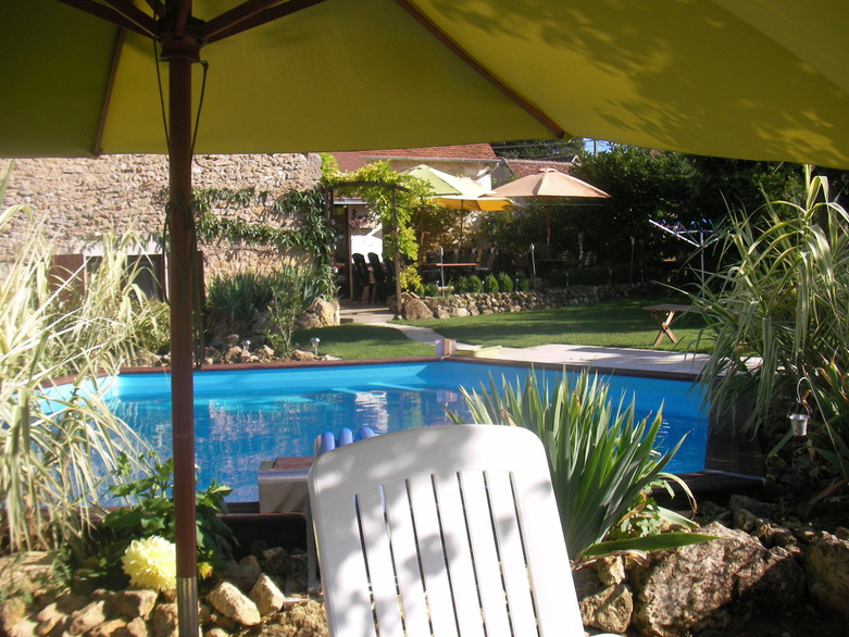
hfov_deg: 44.8
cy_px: 325
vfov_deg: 34.4
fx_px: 1030
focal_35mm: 42
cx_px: 426
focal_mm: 6.3
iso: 50
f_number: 3.5
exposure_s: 1/740
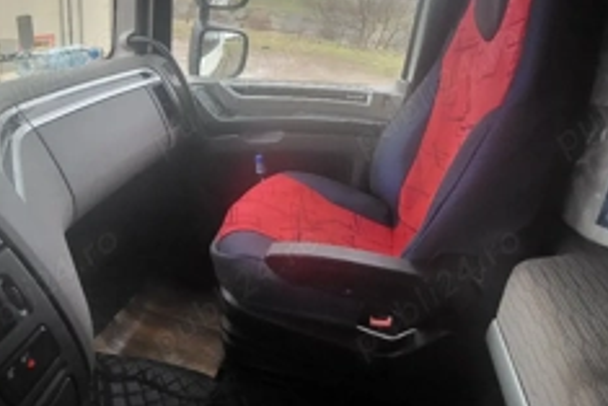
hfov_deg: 76.0
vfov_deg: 53.6
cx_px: 287
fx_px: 389
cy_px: 122
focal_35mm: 23
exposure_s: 1/50
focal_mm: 1.74
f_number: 2.2
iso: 200
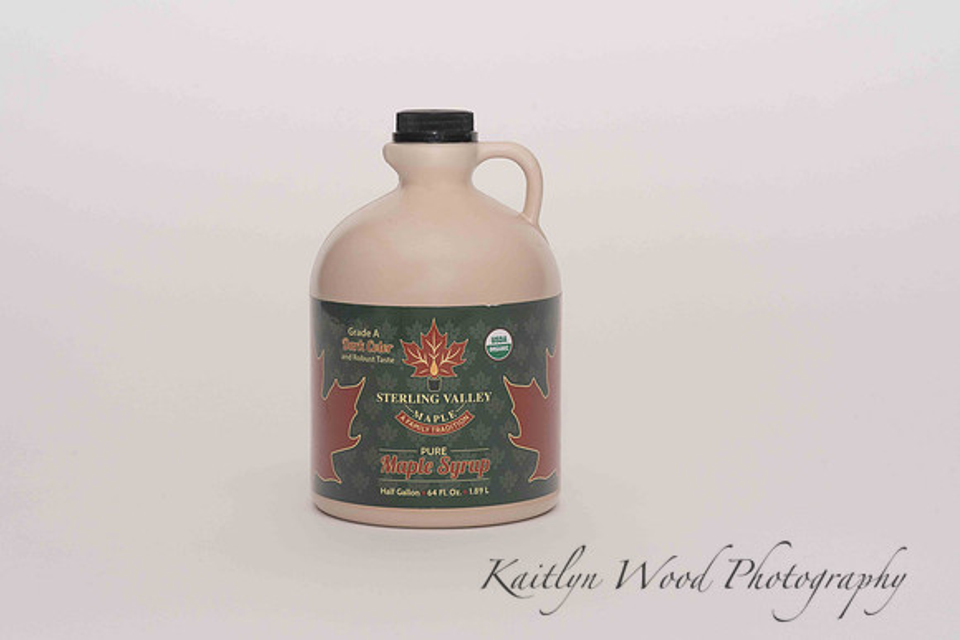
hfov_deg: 23.1
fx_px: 2346
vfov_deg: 15.5
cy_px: 320
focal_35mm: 88
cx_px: 480
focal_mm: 85
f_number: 13
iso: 400
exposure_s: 1/100
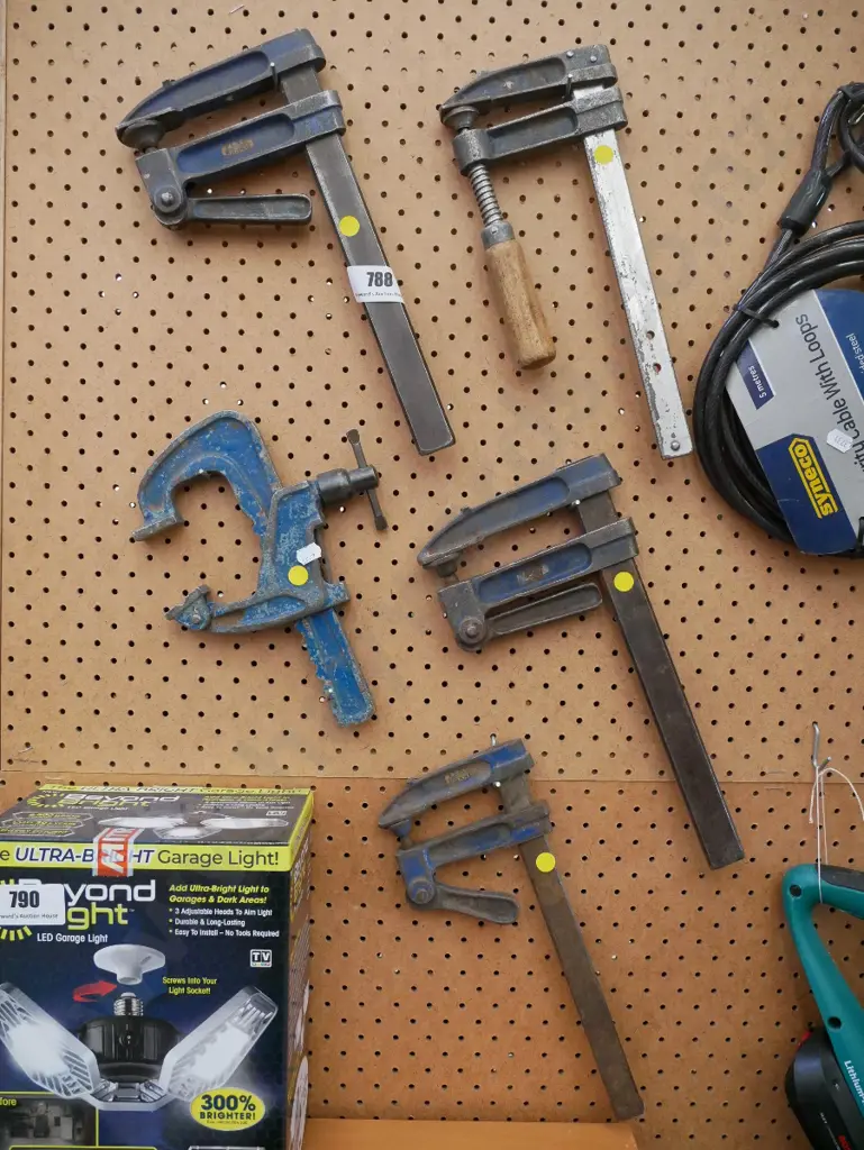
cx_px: 432
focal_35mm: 30
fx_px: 998
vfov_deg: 59.9
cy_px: 575
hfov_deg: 46.8
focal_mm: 15
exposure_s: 1/50
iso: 3200
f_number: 5.6
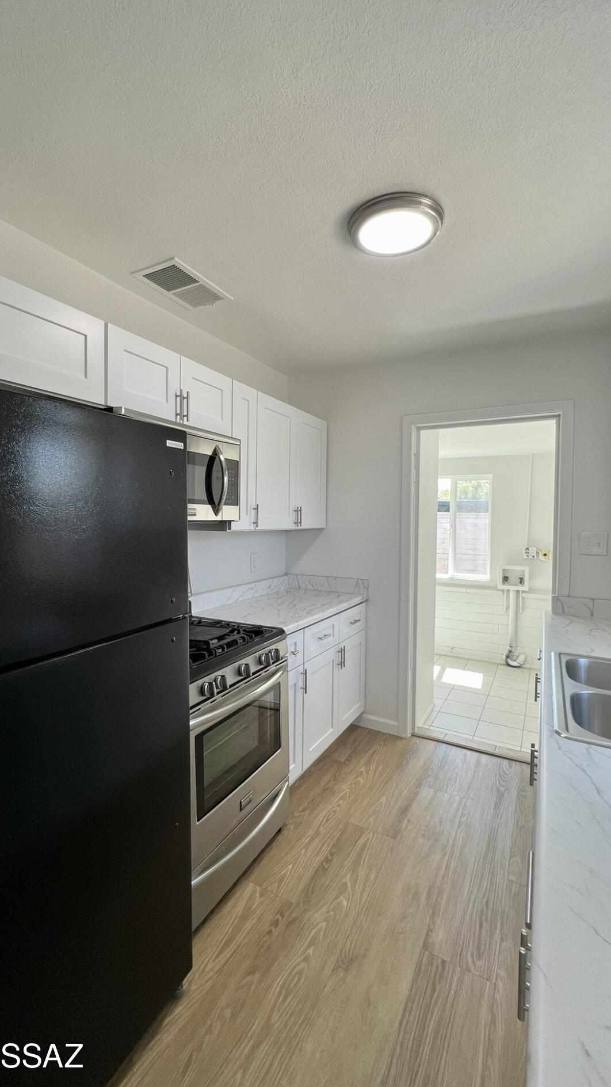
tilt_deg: -0.9
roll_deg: -0.3
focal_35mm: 15
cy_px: 533
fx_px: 432
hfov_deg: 70.4
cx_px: 280
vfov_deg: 103.0
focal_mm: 1.57
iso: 80
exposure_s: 1/120
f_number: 1.8
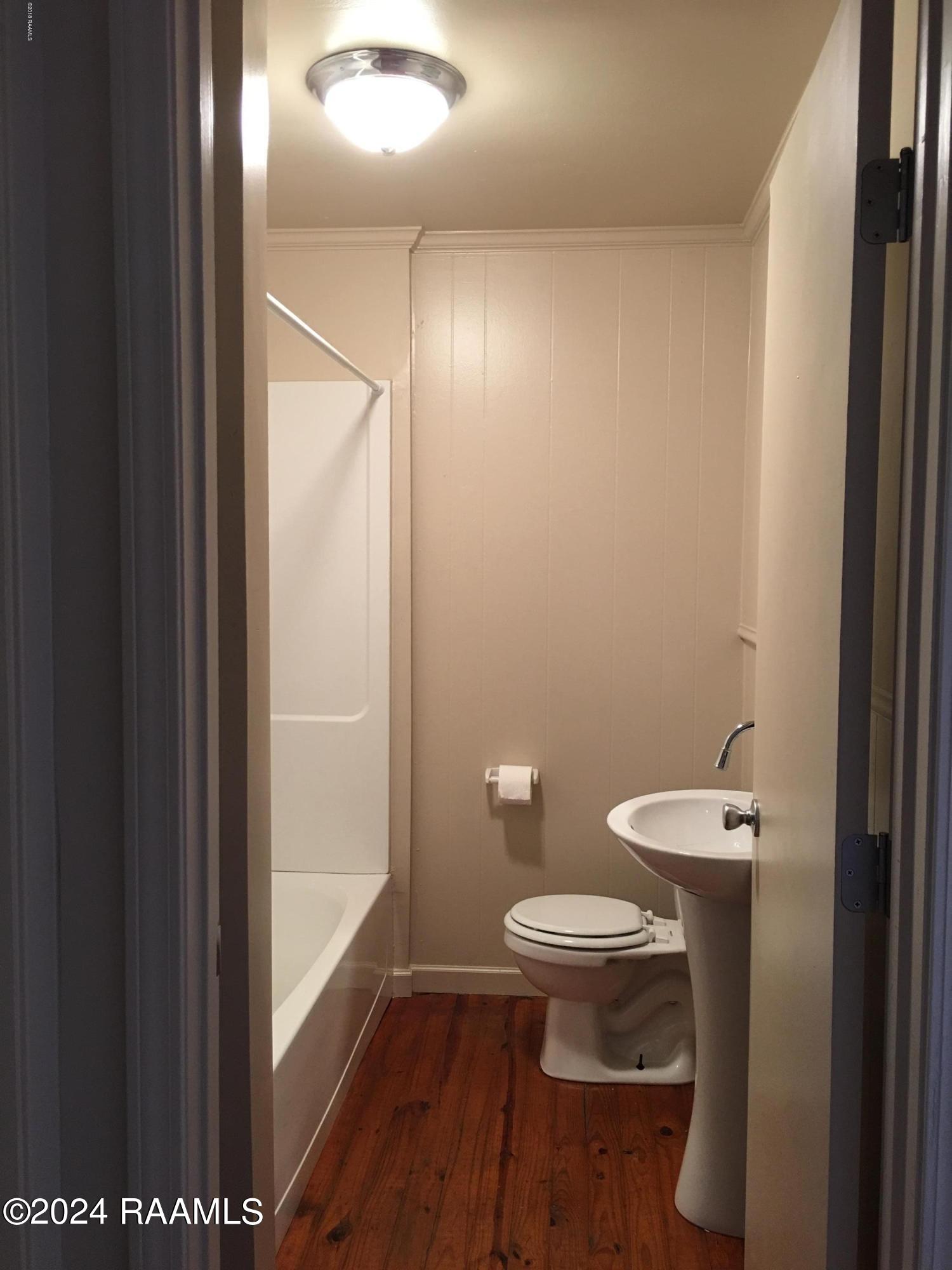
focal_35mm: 29
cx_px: 476
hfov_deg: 48.2
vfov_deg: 61.7
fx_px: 1063
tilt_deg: -3.9
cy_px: 635
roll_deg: +0.4
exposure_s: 1/15
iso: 50
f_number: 2.2
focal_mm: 4.15
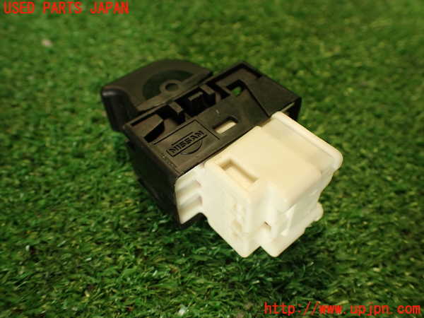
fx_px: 367
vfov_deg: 46.8
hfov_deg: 60.0
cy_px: 159
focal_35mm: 30
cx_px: 212
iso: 200
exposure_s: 1/40
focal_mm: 5.4
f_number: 2.3
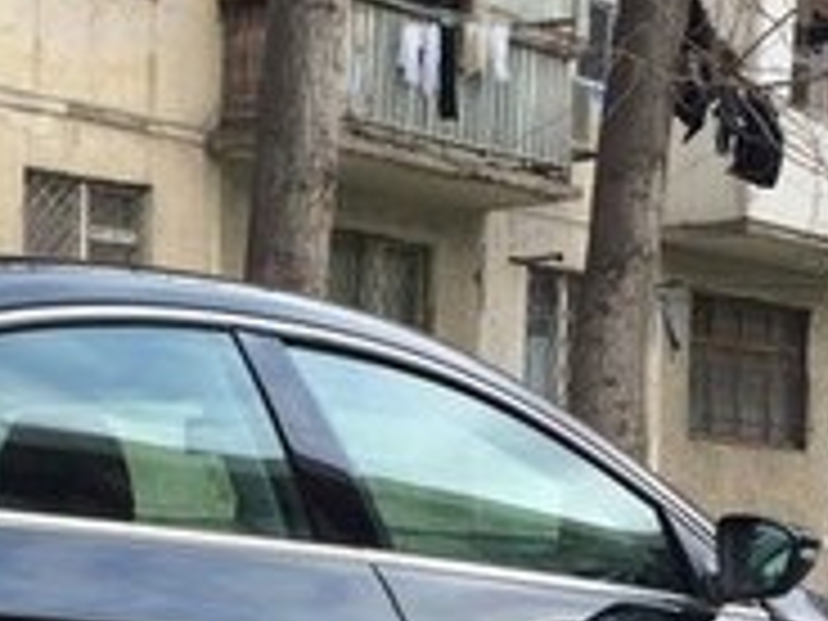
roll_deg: -0.7
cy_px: 704
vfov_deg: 13.9
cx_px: 32
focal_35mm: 104
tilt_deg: -2.8
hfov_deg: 18.5
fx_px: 2488
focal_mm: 4.15
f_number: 2.2
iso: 32
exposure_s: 1/268
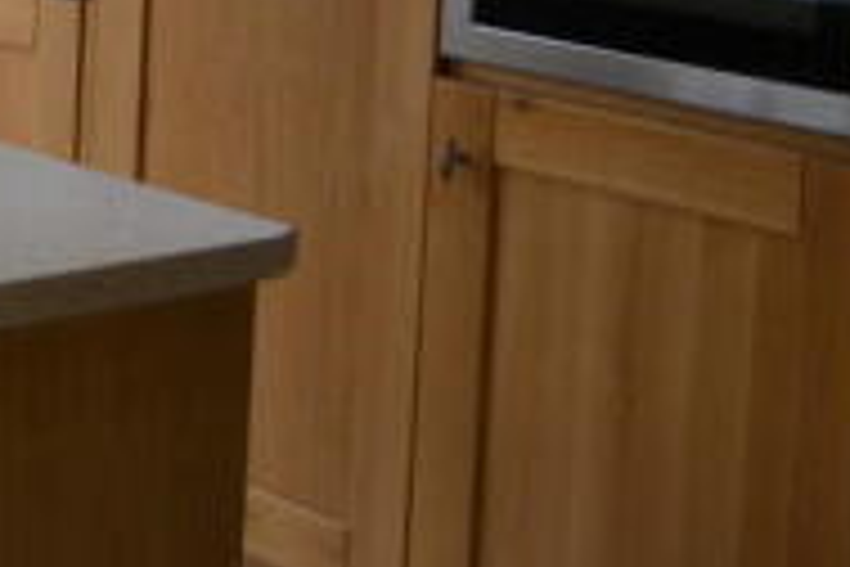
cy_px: -322
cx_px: -510
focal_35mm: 104
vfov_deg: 12.4
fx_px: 2455
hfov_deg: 17.2
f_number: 4
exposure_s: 1/60
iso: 400
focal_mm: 20
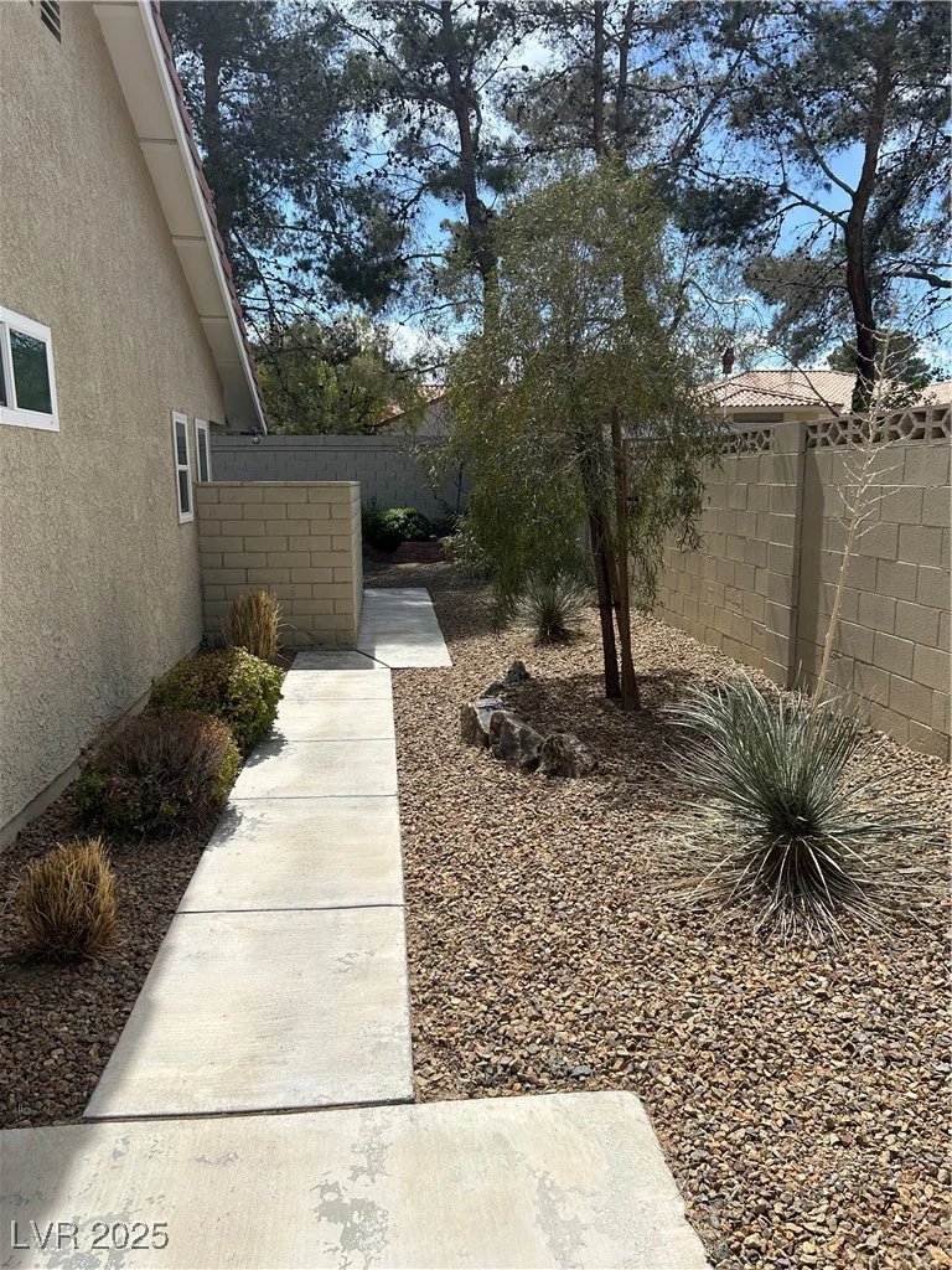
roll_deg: -0.1
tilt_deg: -9.6
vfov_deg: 67.3
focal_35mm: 26
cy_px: 635
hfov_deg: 53.1
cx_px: 476
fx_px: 953
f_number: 1.5
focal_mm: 5.7
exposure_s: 1/4274
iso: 50
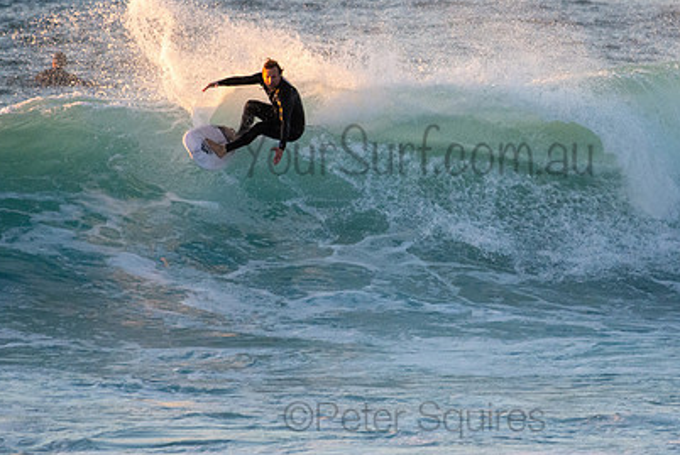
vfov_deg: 1.3
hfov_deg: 1.9
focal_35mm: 1081
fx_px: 20441
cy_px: 136
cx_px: 414
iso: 2200
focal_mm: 500
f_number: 5.6
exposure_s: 1/1600
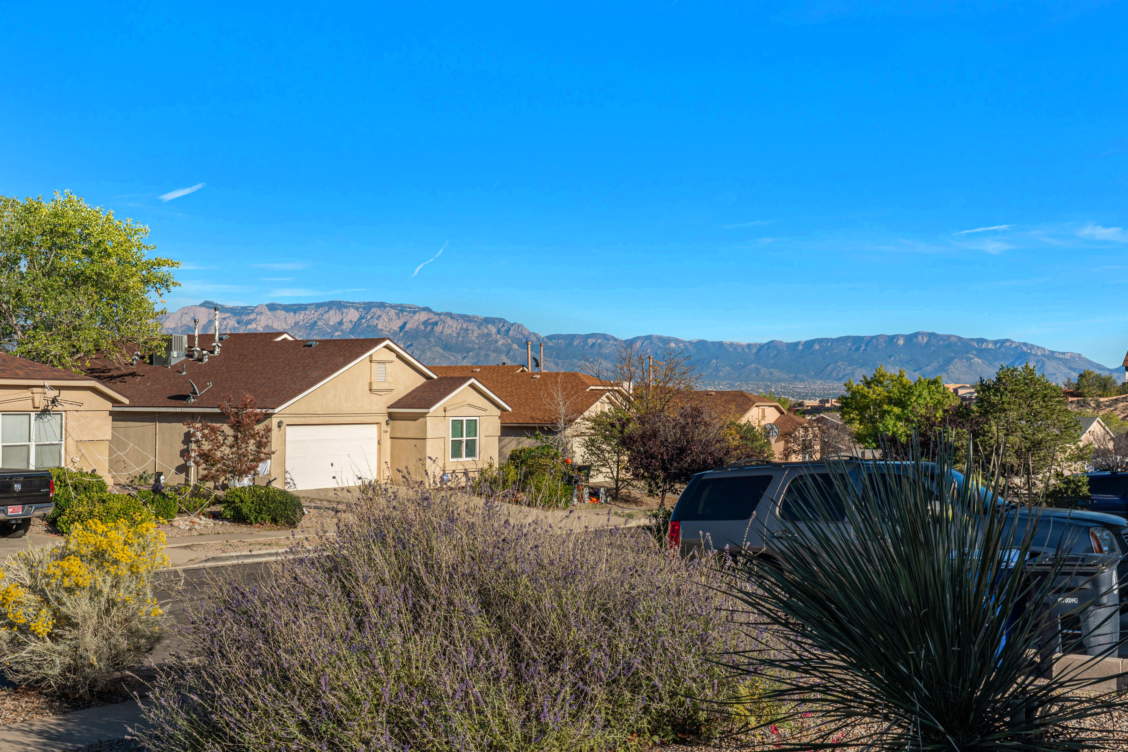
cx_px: 564
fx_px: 1316
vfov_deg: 31.9
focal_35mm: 42
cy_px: 376
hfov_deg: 46.4
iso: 100
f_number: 11
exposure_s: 1/100
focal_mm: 28
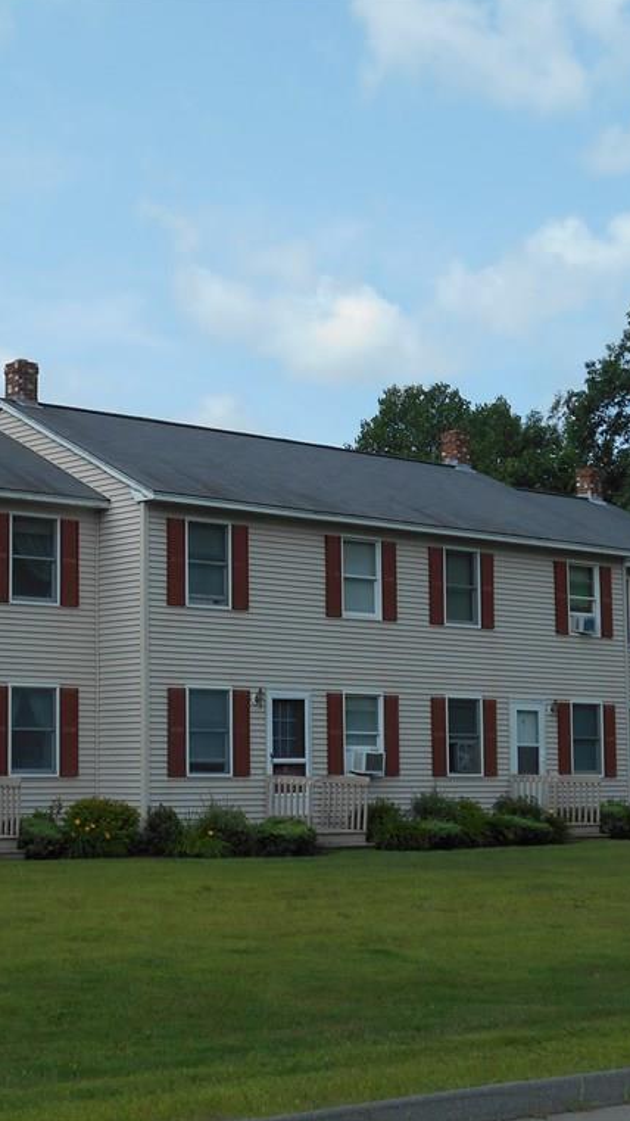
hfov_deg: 19.0
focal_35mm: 63
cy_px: 558
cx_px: 152
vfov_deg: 33.3
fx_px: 1871
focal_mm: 7.7
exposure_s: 1/800
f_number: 4.2
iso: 80
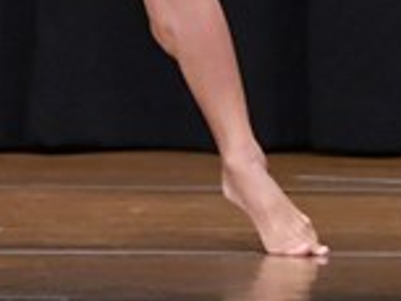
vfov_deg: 1.5
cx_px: 28
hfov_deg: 2.0
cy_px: -298
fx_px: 11373
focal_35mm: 981
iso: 8000
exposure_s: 1/400
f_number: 5.6
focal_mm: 135
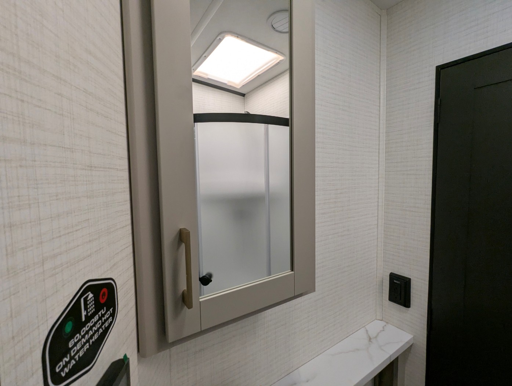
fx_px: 237
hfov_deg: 94.4
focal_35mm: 16
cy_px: 193
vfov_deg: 78.2
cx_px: 256
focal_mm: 2.35
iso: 129
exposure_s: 1/247
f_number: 2.2
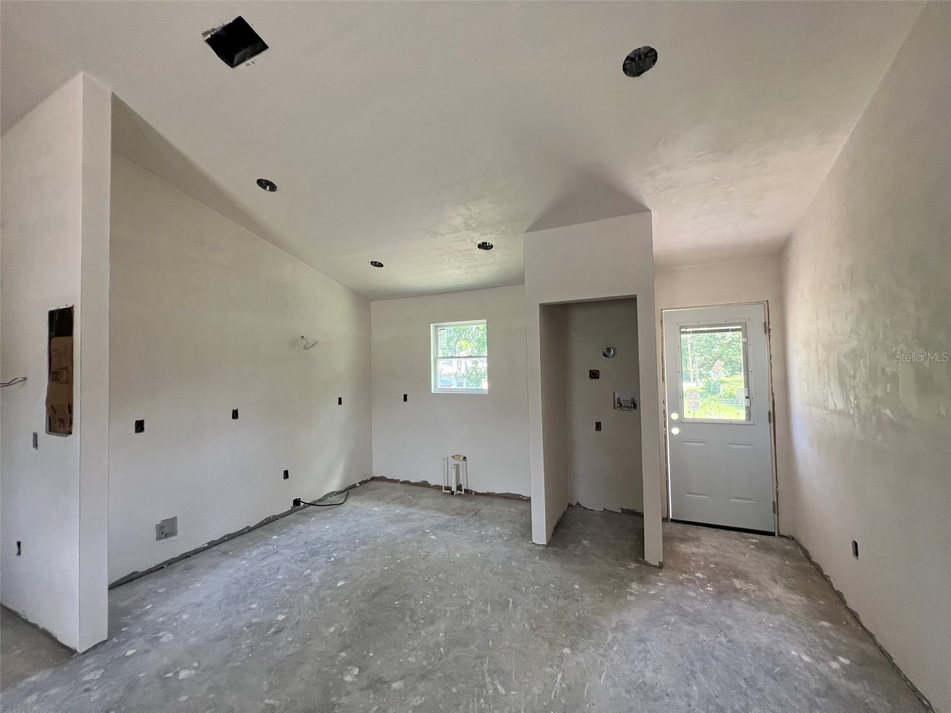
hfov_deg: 106.2
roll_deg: +1.5
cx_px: 476
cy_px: 356
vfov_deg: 89.9
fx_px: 357
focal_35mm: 13
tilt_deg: +3.3
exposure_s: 1/99
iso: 125
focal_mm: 1.57
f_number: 1.8
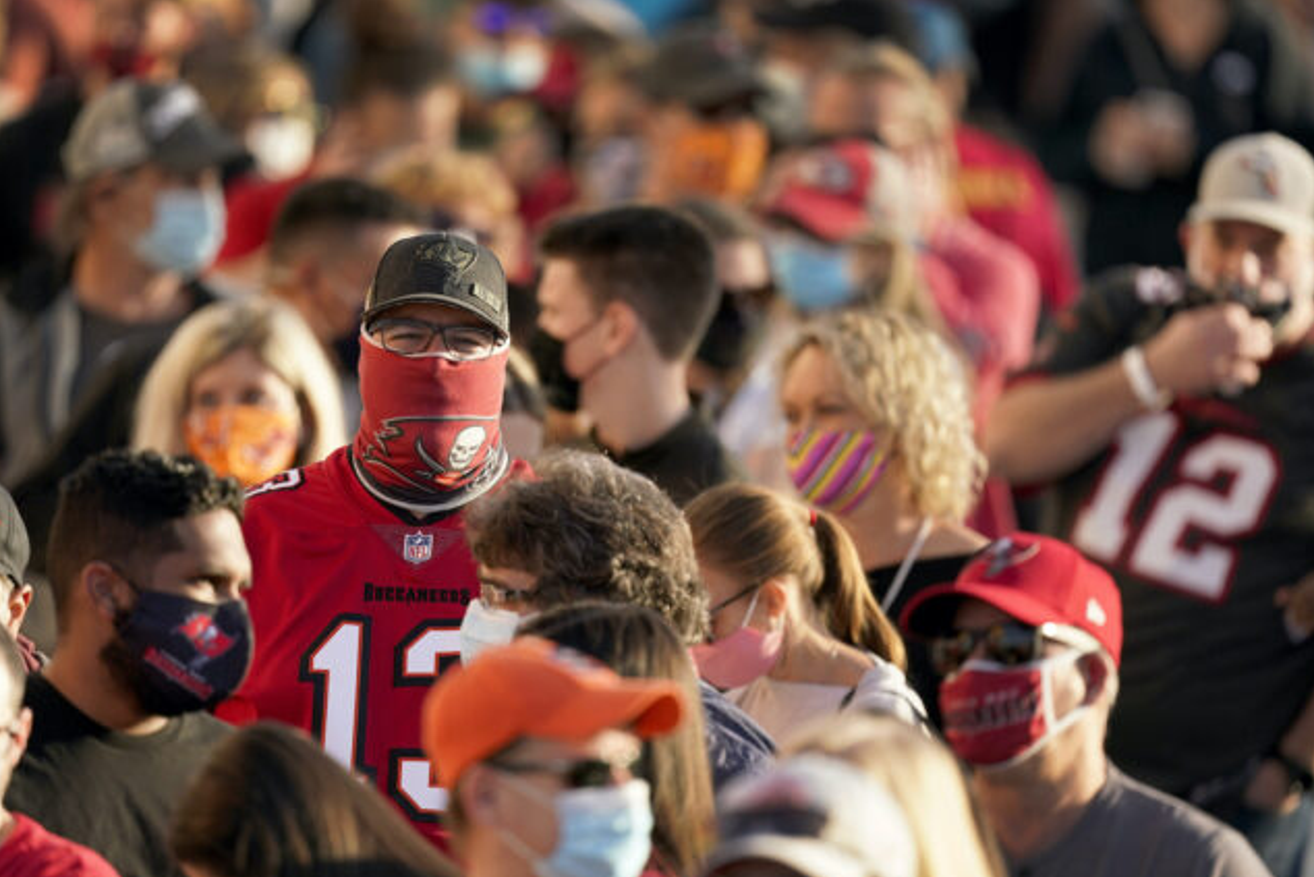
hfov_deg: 2.8
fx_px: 26540
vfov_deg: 1.9
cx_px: 609
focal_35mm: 727
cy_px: 444
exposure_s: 1/1600
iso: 500
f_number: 4
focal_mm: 600
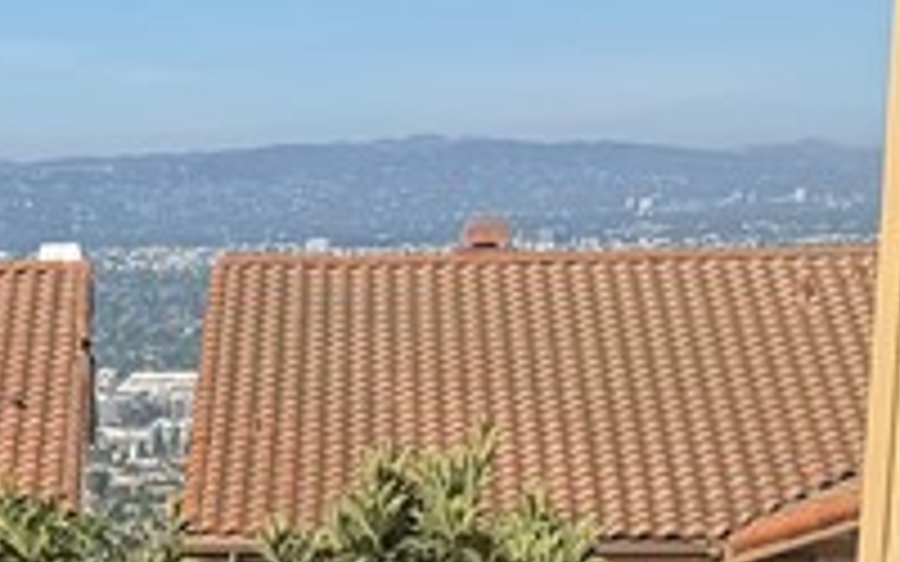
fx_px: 3189
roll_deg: -0.6
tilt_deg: -12.7
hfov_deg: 15.6
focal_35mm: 130
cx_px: -140
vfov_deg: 9.6
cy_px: 962
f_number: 1.78
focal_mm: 6.76
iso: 80
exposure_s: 1/5319
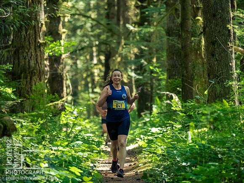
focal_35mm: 300
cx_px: 122
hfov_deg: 6.6
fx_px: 2115
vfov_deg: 5.0
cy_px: 92
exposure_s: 1/1000
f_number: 2.8
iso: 5000
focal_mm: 150
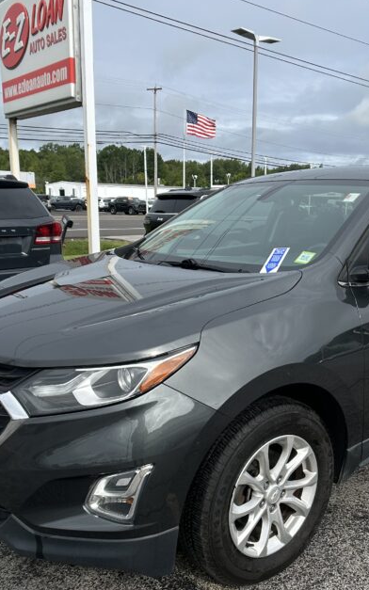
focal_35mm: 45
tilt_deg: -12.4
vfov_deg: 44.3
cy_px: 335
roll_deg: -2.3
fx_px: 724
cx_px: 238
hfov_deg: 28.5
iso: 50
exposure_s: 1/2457
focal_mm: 5.7
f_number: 1.5
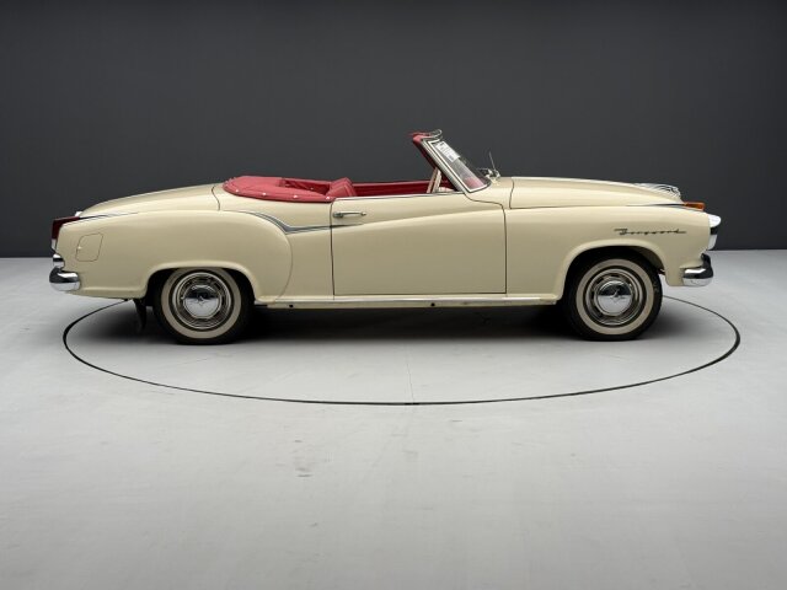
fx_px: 1091
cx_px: 394
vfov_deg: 30.3
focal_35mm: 48
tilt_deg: -9.6
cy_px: 295
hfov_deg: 39.7
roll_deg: -0.1
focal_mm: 6.76
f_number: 1.78
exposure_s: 1/113
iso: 100
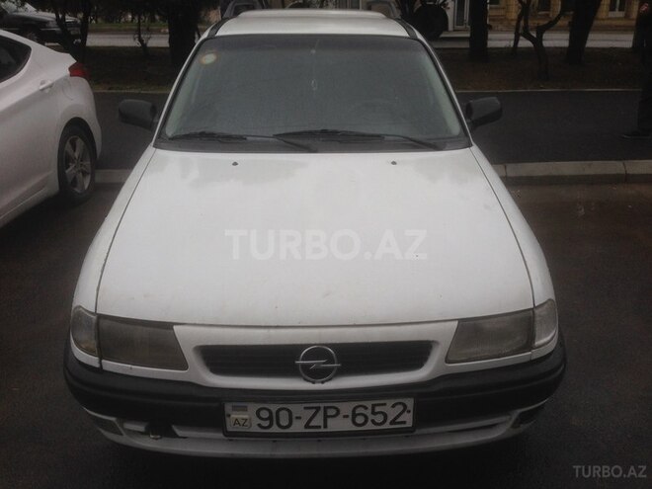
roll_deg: -1.8
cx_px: 326
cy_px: 244
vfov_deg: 42.9
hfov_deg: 55.4
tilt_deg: -24.3
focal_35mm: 33
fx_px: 622
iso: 50
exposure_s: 1/366
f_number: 2.4
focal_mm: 4.12
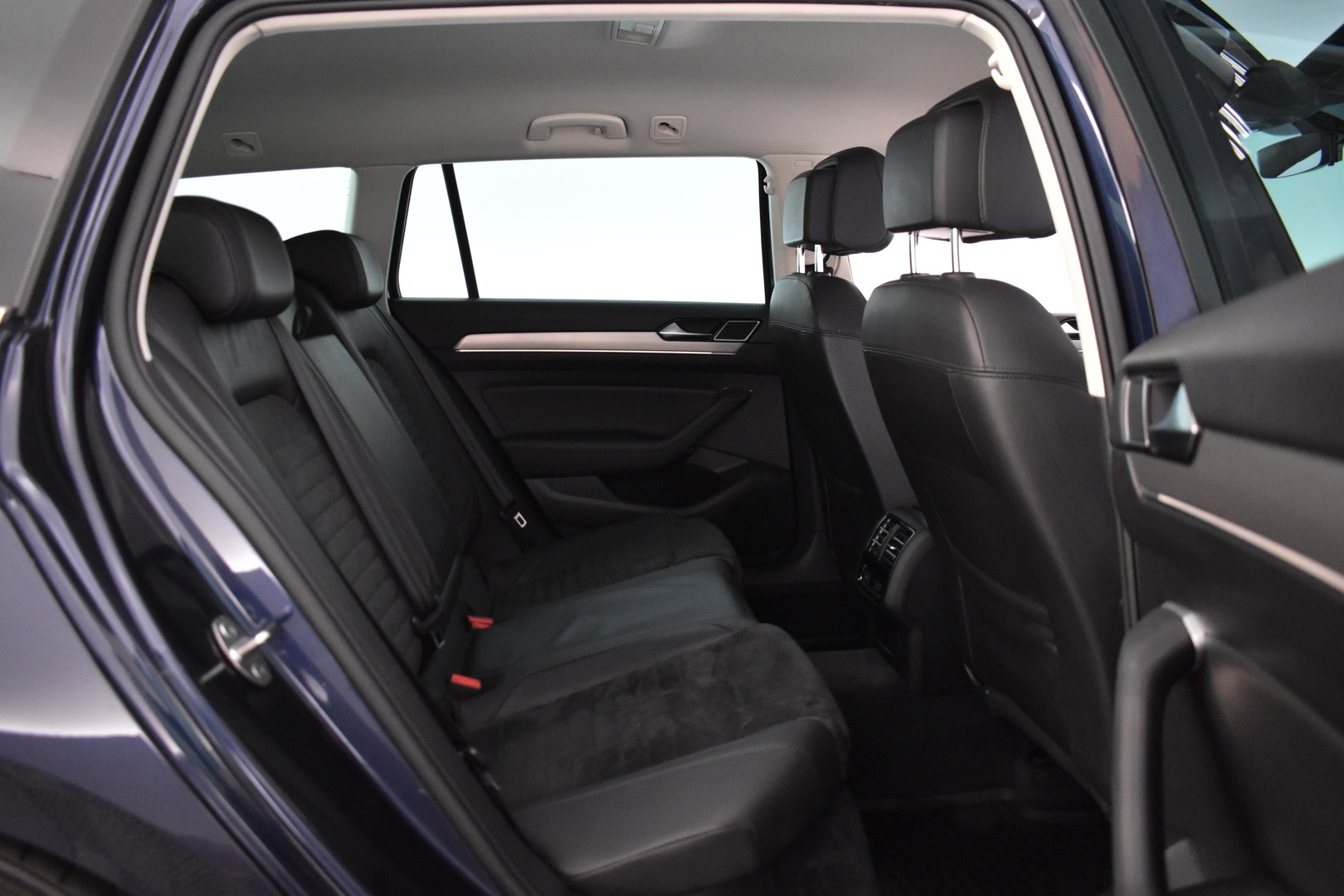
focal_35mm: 27
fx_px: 1008
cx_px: 672
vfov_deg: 47.9
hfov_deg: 67.4
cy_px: 448
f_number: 3.5
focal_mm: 18
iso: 3200
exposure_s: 1/30
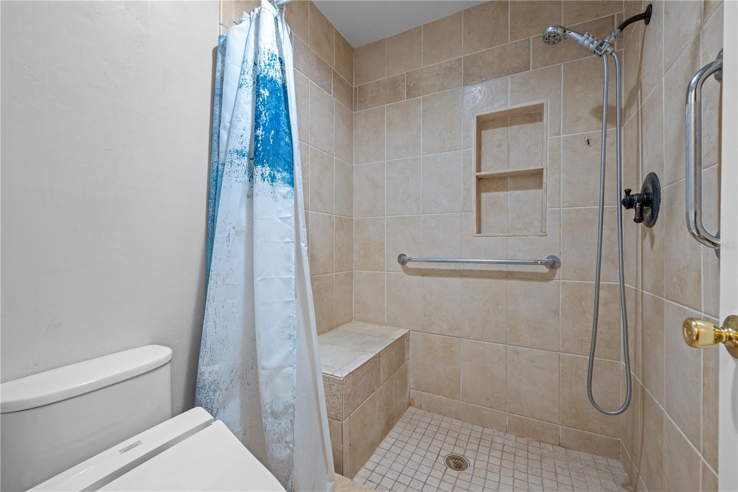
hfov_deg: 100.4
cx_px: 369
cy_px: 246
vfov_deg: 77.3
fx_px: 307
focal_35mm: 15
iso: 320
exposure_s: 1/2.5
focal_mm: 15
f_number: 8
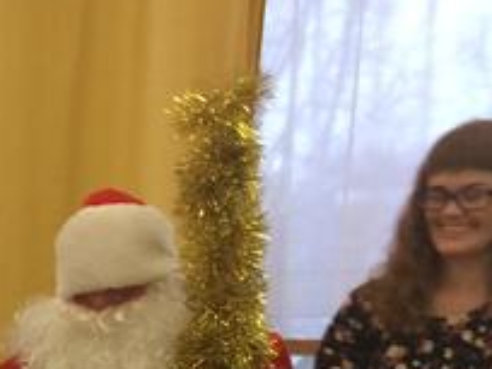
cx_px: -355
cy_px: 658
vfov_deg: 12.0
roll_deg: +2.6
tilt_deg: -15.2
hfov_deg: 15.2
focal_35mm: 114
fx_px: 1620
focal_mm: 4.15
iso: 100
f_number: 2.2
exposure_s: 1/33
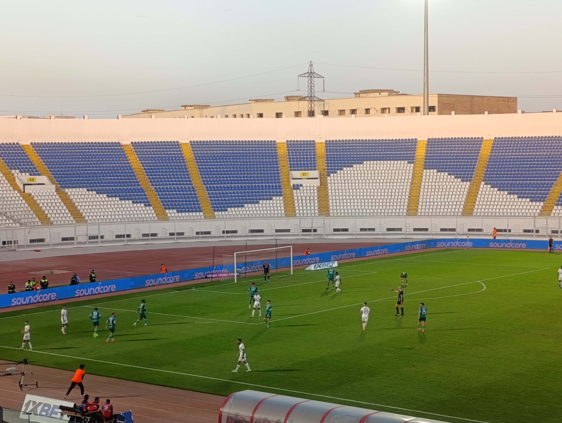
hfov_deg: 73.8
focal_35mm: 23
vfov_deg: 59.0
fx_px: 374
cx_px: 281
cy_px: 212
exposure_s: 1/100
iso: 50
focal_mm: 6.14
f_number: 1.6
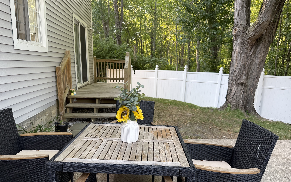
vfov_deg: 47.5
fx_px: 206
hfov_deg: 70.4
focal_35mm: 26
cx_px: 146
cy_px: 102
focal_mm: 6.76
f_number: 1.78
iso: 64
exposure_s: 1/121
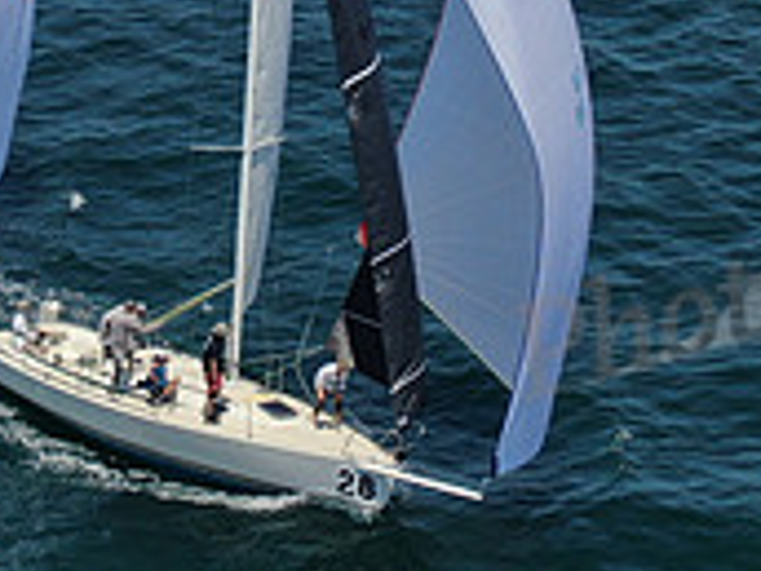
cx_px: 261
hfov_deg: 12.2
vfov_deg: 9.1
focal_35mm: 162
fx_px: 3561
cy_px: 82
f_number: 3.8
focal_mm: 8.6
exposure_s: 1/1250
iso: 100
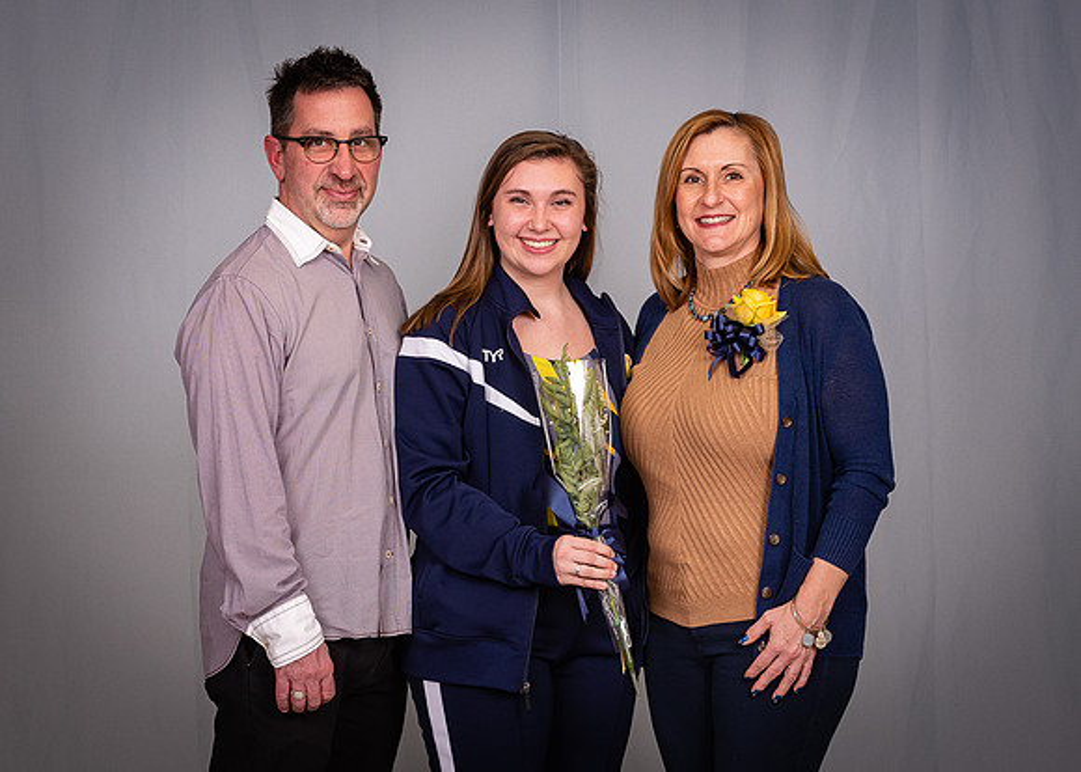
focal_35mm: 103
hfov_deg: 19.4
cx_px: 583
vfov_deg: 13.8
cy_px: 572
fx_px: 3168
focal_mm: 50
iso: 400
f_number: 8
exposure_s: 1/200
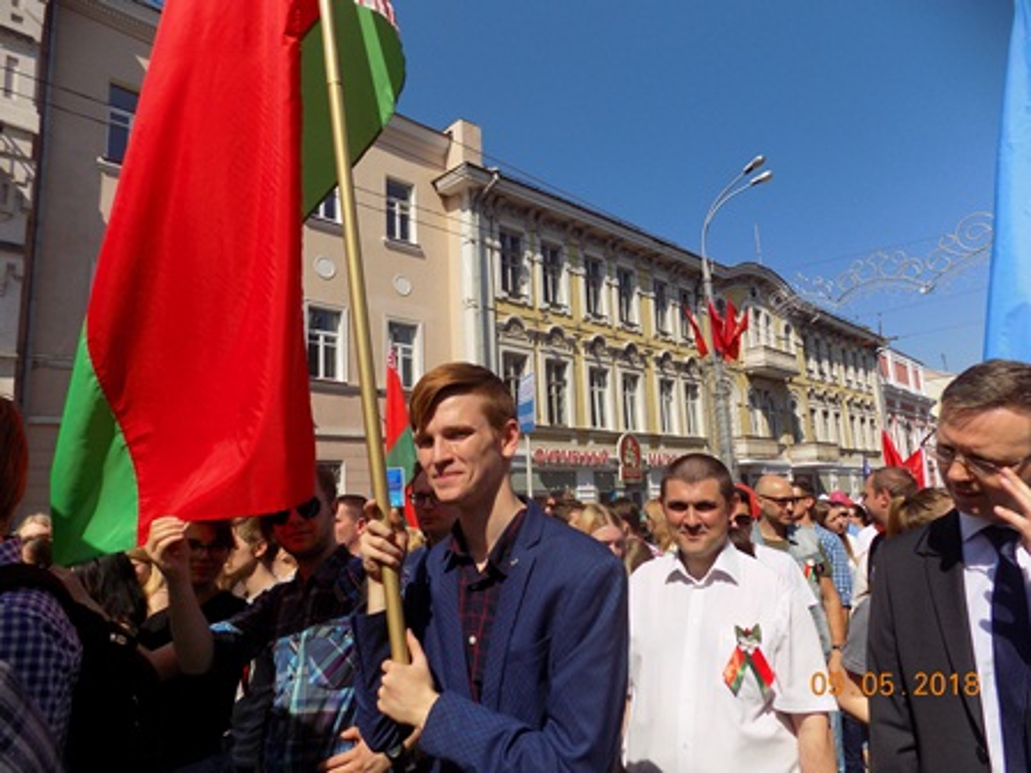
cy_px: 386
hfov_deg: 73.9
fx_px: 685
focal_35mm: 23
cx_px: 516
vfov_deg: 58.9
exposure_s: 1/200
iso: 80
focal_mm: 4
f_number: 9.9
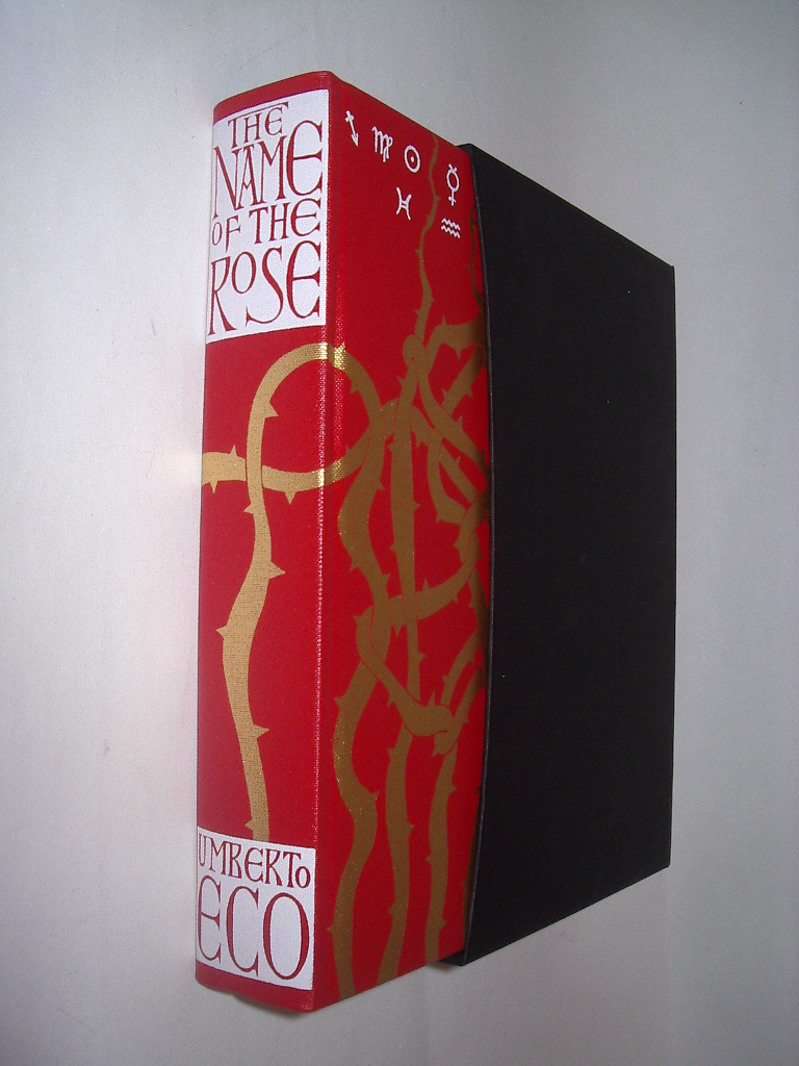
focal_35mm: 38
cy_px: 533
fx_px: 1169
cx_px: 400
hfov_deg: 37.7
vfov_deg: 49.0
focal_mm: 5.8
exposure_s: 1/60
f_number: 4.8
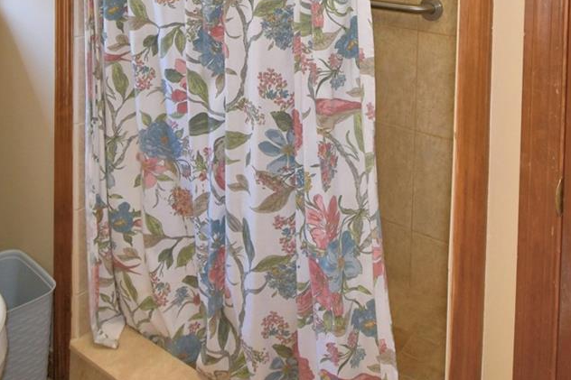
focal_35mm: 38
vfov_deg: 30.0
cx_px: 302
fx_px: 603
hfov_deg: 50.7
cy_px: -75
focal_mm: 10
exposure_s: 1/40
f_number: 4.5
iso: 200
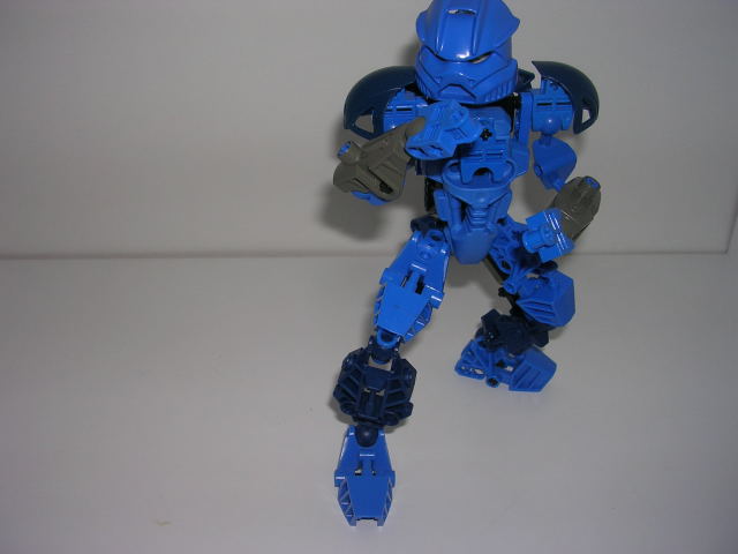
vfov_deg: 37.7
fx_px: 810
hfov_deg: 49.0
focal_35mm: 38
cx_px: 369
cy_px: 277
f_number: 2.8
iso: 50
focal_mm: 5.8
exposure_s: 1/60.1
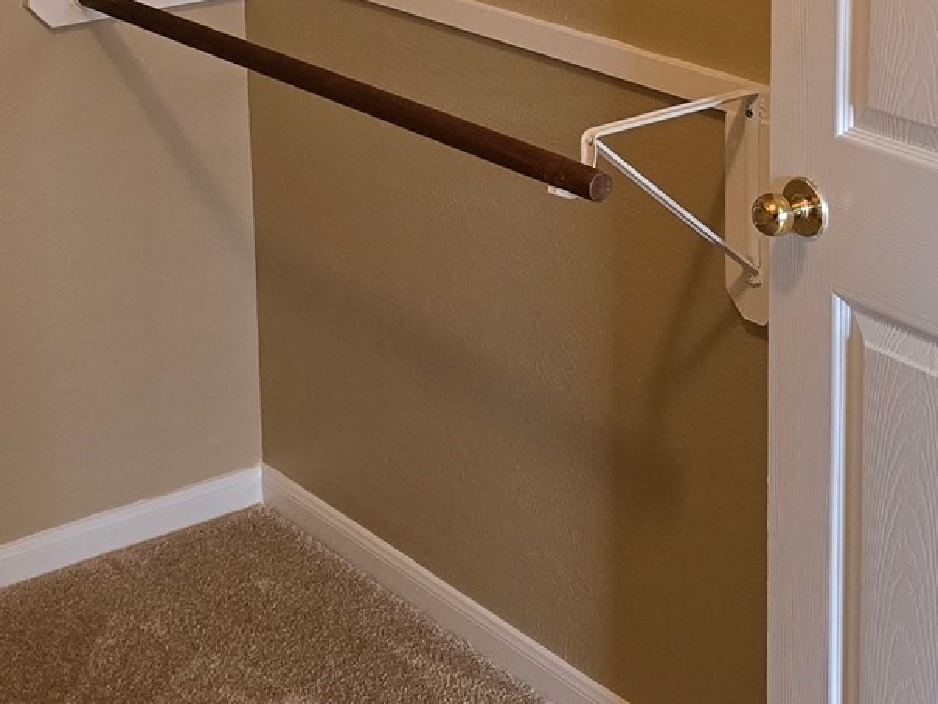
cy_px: -59
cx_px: 217
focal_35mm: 78
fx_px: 2114
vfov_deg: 18.2
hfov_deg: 24.7
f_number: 1.7
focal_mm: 6.3
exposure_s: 1/120
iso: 400
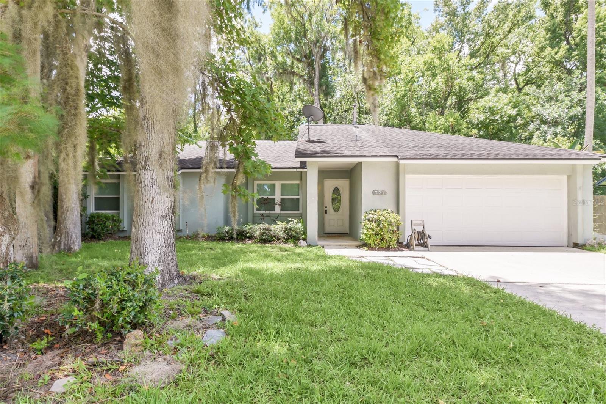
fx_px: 303
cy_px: 202
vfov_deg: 67.3
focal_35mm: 18
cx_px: 303
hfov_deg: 90.0
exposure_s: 1/60
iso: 125
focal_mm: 12
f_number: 7.1
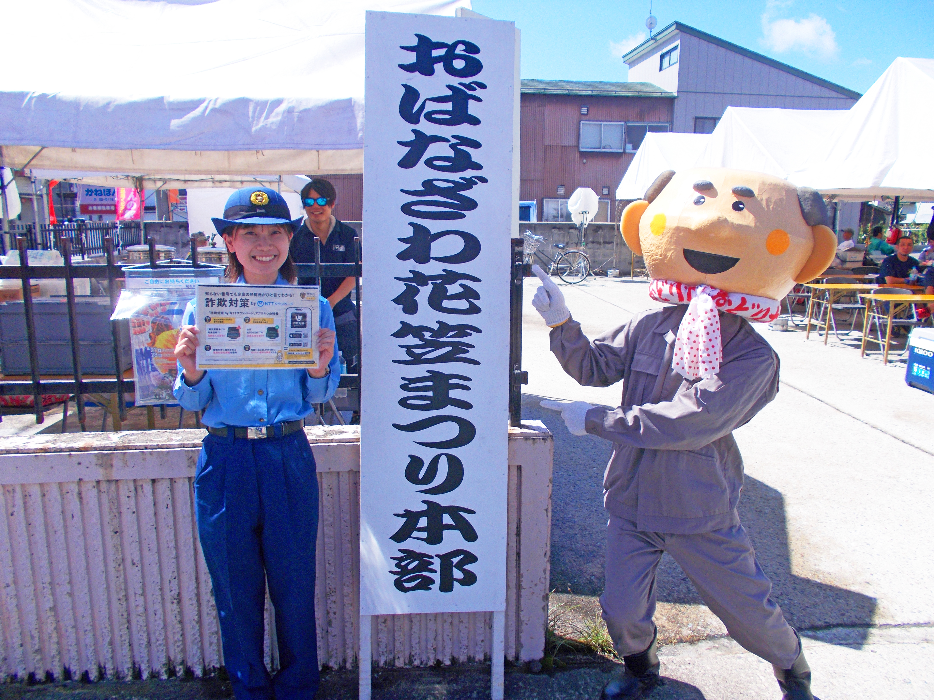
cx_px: 467
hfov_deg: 67.3
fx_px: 702
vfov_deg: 53.1
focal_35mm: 26
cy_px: 350
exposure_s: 1/125
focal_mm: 4.6
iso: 80
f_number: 8
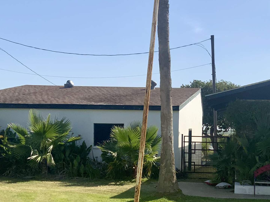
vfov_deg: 23.5
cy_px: 135
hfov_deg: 30.1
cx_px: 234
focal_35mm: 62
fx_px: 484
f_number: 1.8
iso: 20
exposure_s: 1/3322
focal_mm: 3
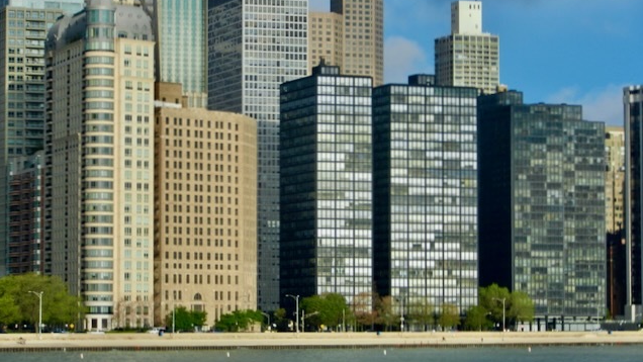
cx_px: 322
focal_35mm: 135
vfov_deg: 9.0
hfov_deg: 15.9
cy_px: 179
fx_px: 2302
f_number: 5.1
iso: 160
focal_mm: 22.2
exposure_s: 1/1250
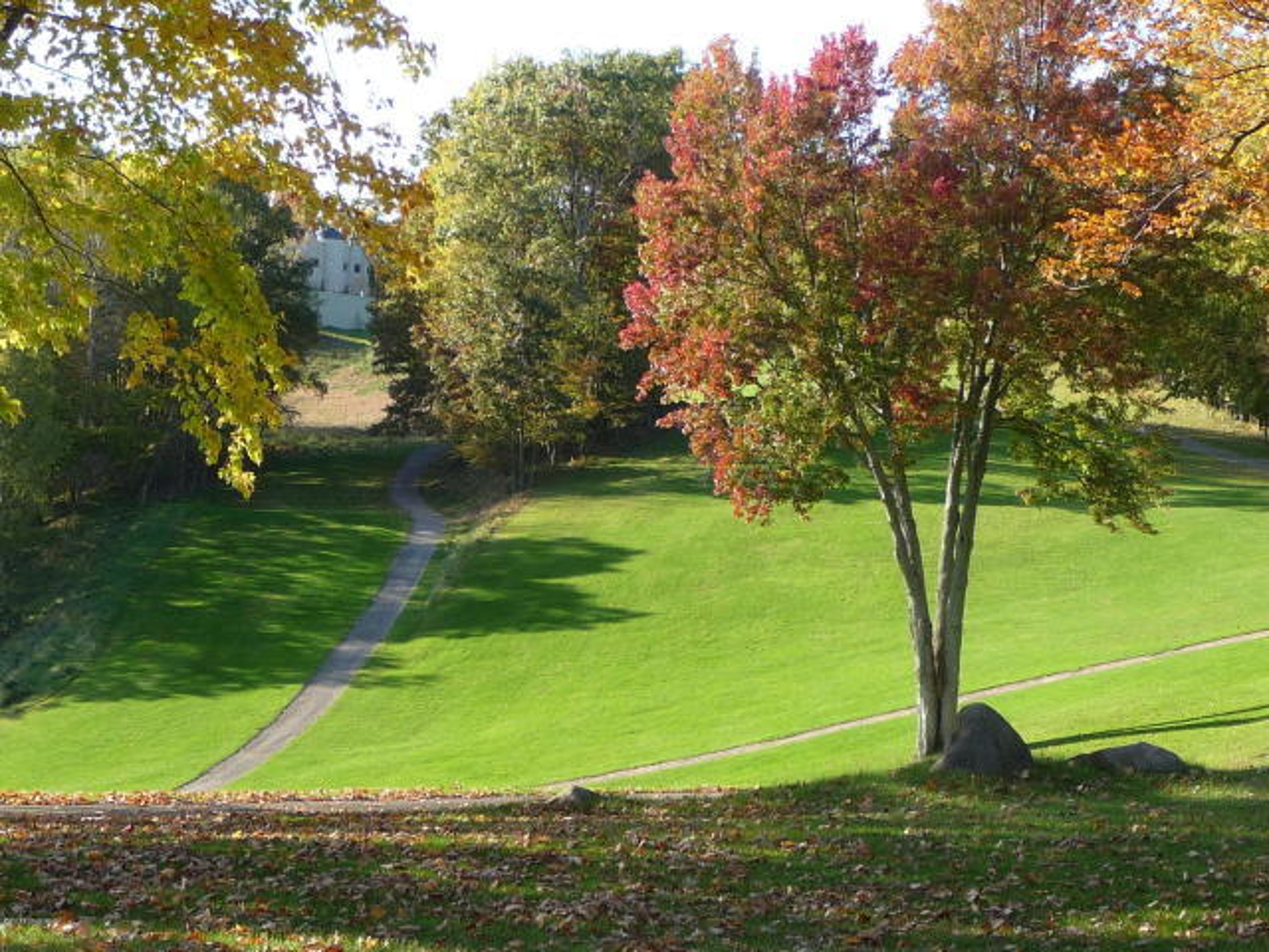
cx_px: 634
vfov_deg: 19.4
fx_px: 2786
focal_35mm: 76
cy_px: 476
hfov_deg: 25.7
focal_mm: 7.6
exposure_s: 1/160
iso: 100
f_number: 4.1
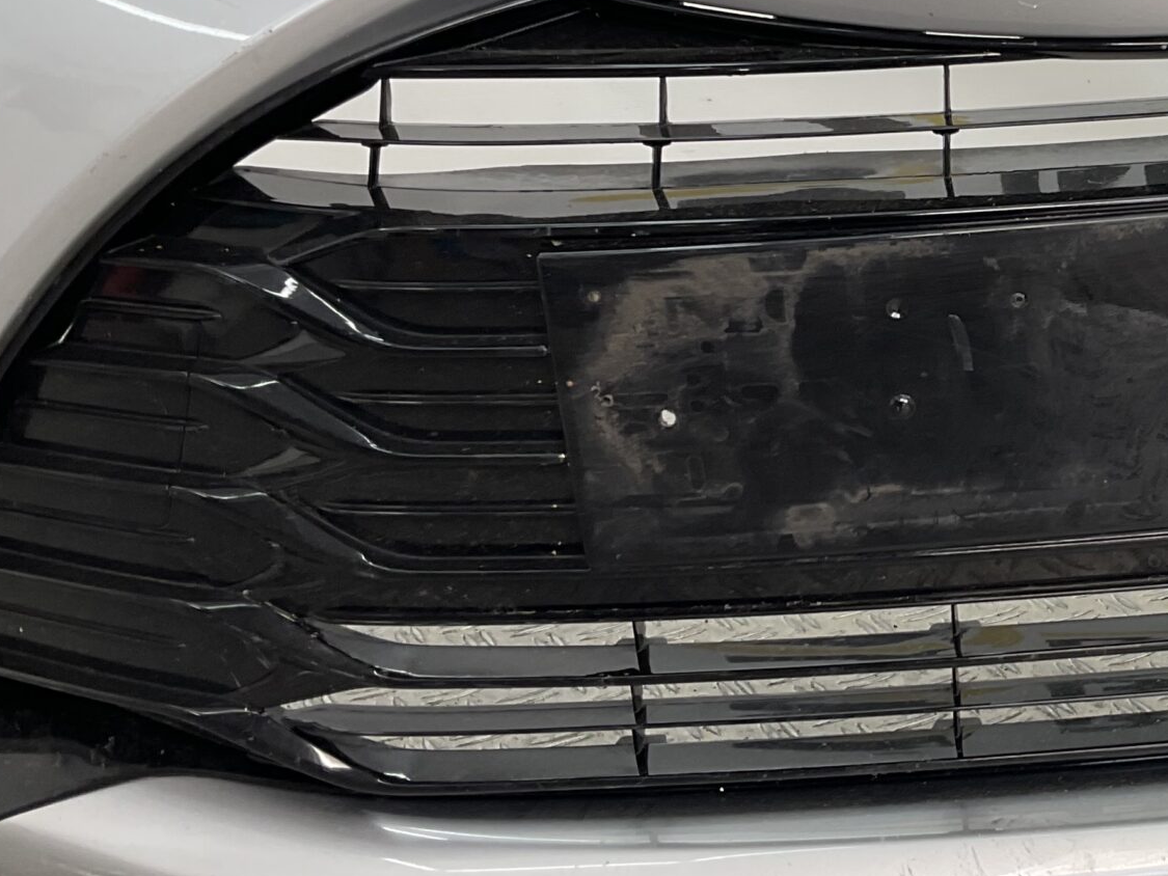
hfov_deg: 27.4
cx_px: 1216
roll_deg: +2.3
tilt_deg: -17.1
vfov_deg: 22.2
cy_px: 283
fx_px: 2227
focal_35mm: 66
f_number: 1.8
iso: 20
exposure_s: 1/120
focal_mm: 3
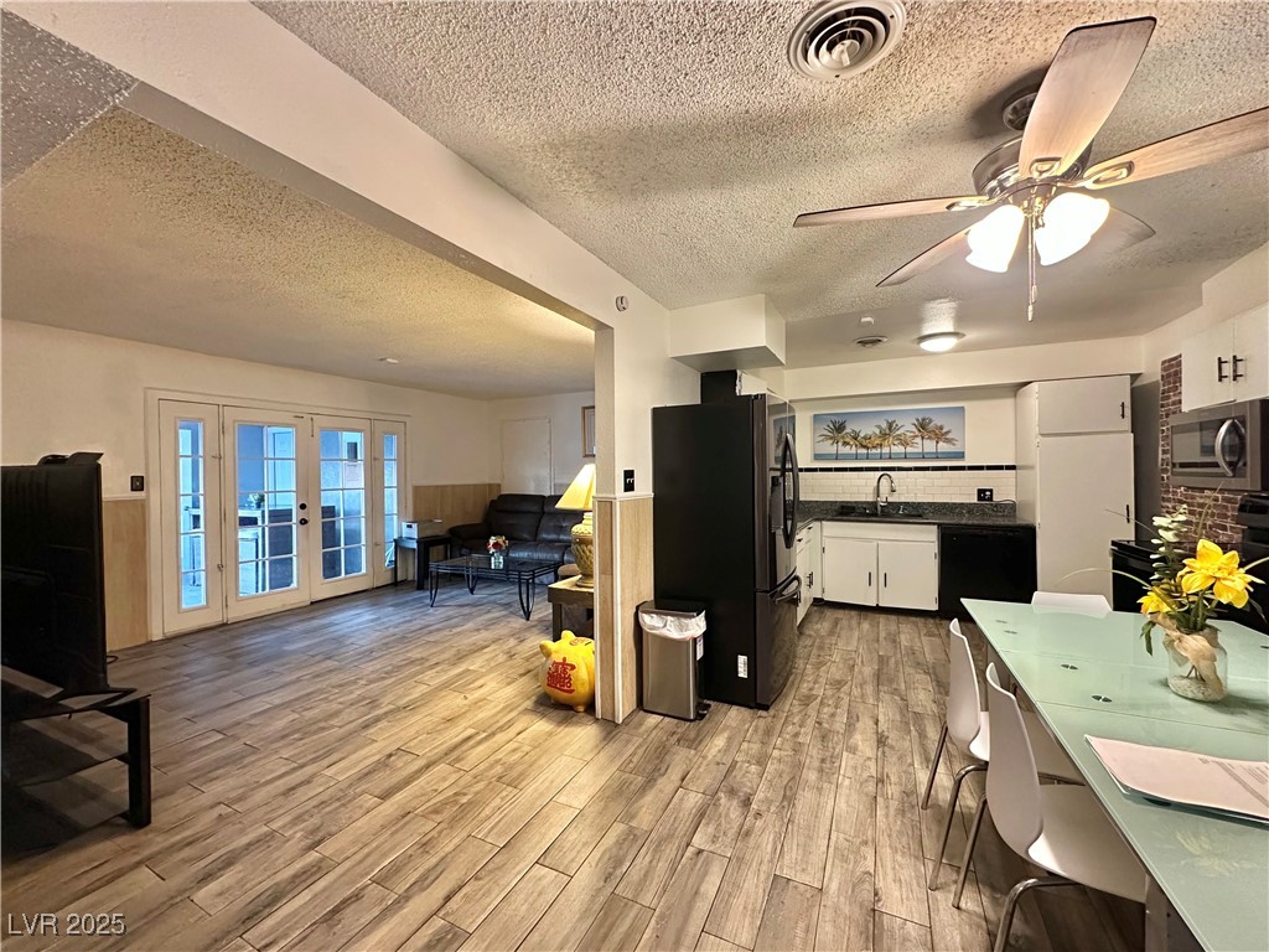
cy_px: 476
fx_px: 513
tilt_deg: -0.4
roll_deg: +0.2
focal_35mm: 14
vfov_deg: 85.7
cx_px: 634
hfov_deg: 102.1
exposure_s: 1/60
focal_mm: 2.22
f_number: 2.2
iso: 640
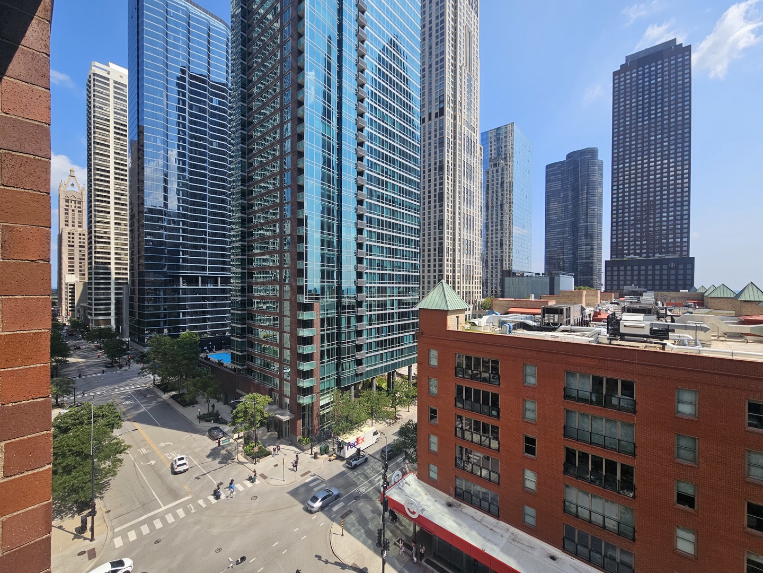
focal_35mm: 13
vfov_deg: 89.9
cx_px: 382
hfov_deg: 106.2
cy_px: 286
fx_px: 287
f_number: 2.2
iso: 50
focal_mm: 2.2
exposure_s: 1/1732
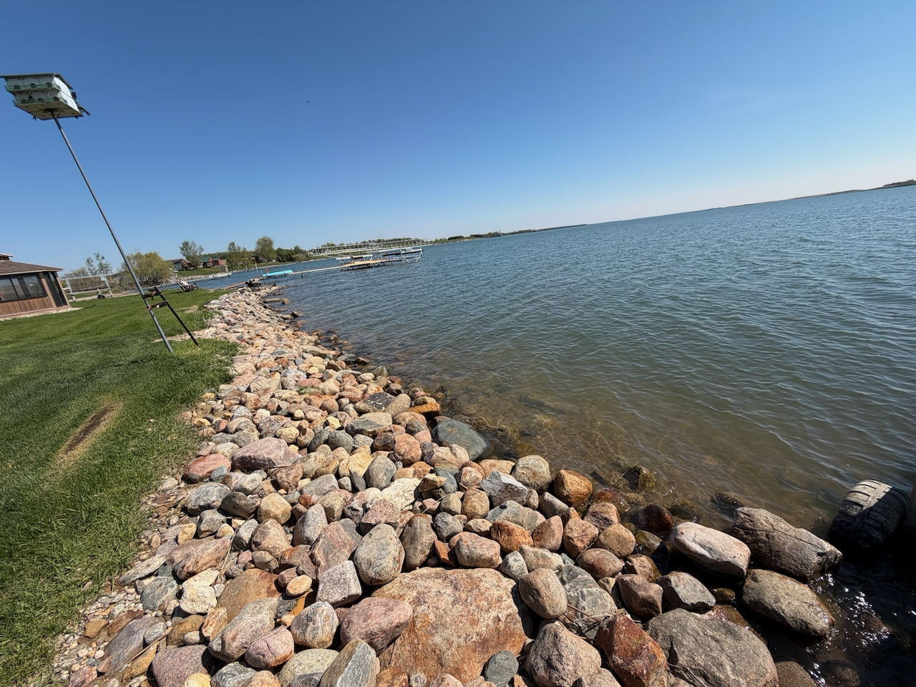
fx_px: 370
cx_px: 458
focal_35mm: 14
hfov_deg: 102.1
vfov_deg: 85.7
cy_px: 344
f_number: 2.2
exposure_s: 1/1017
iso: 20
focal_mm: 2.22
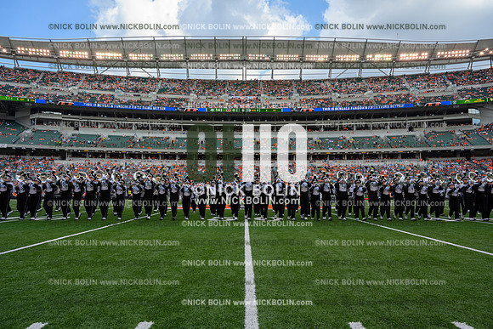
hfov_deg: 73.7
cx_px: 246
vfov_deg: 53.2
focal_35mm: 24
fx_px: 329
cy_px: 164
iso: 80
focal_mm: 24
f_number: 7.1
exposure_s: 1/125
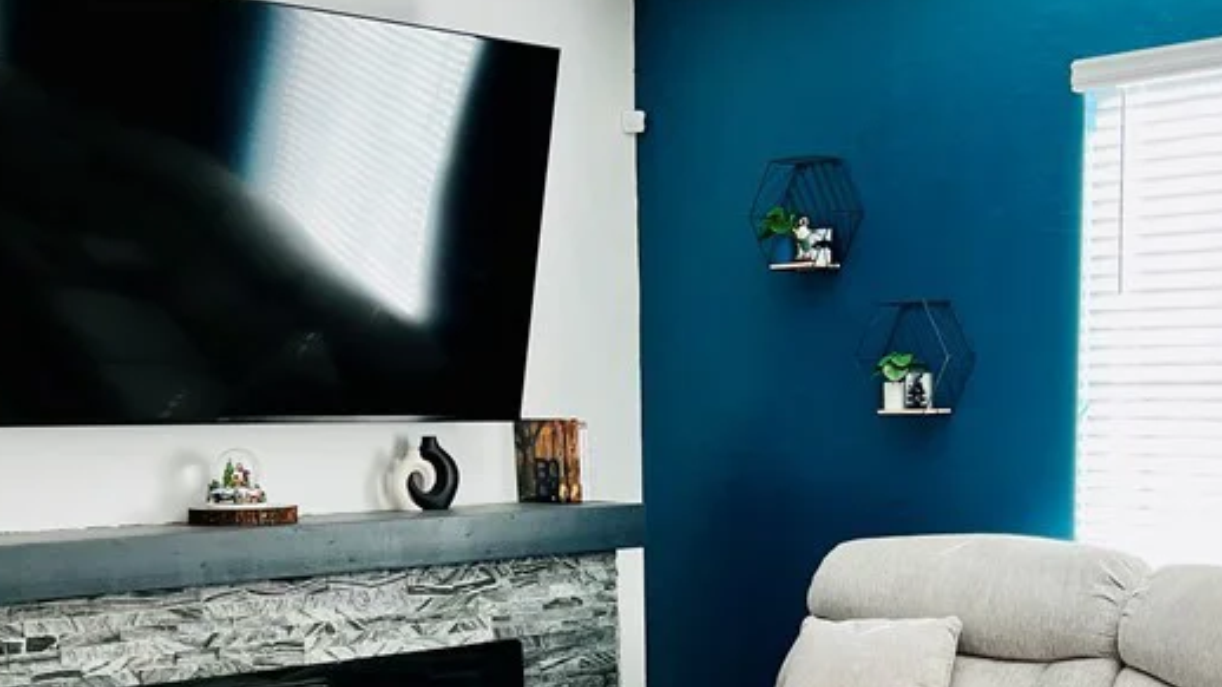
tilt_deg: -7.5
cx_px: 795
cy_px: 578
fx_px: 1814
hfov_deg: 36.9
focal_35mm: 56
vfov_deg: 21.1
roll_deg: +0.4
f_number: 1.5
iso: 125
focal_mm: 5.7
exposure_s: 1/120
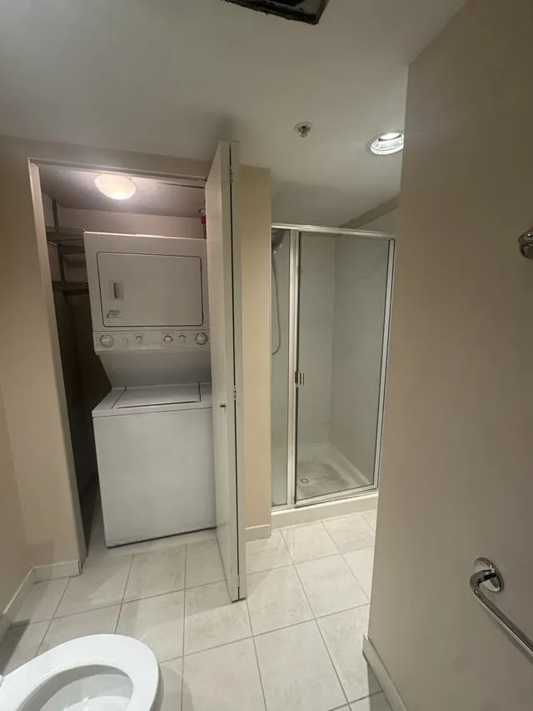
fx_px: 287
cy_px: 356
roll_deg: +0.2
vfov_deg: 102.1
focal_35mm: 14
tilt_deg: -7.6
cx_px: 266
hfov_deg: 85.7
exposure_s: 1/120
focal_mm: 2.22
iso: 250
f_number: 2.2
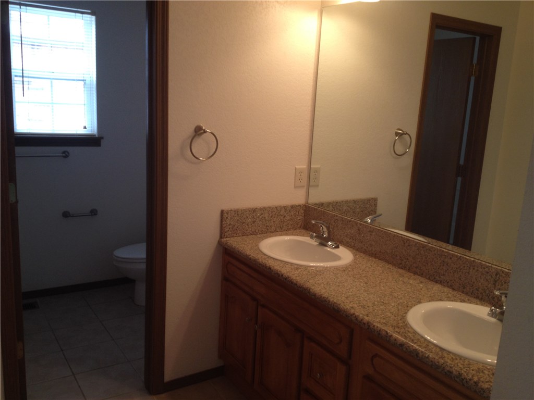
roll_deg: -3.3
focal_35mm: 35
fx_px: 540
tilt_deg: -14.2
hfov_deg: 52.6
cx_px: 267
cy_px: 200
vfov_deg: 40.7
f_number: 2.4
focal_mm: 4.28
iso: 50
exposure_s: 1/30
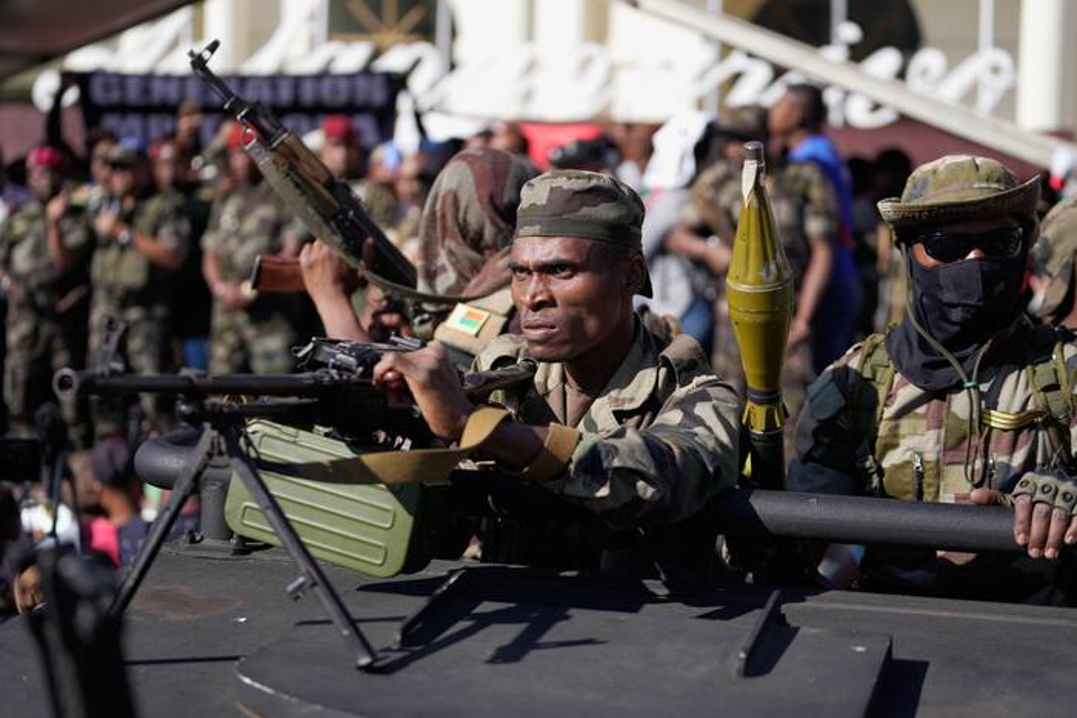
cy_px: 359
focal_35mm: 70
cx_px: 538
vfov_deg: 19.5
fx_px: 2094
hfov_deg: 28.8
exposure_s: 1/2500
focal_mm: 70
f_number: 2.8
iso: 250
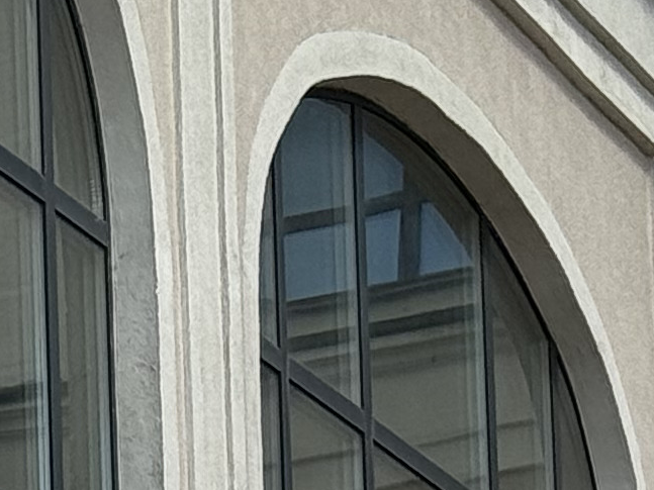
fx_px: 5648
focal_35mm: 299
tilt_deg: +5.4
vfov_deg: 4.7
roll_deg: +1.3
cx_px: -948
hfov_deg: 6.3
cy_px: 1513
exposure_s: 1/2045
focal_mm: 6.76
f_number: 1.78
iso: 64
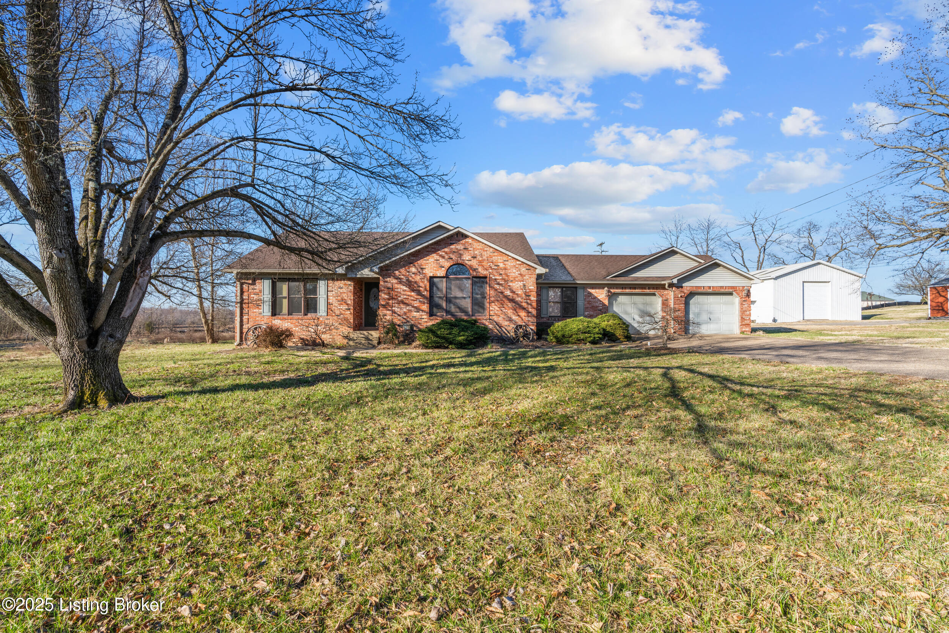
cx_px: 474
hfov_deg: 96.7
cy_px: 316
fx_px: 422
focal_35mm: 16
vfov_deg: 73.8
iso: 400
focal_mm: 16
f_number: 9
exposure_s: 1/640
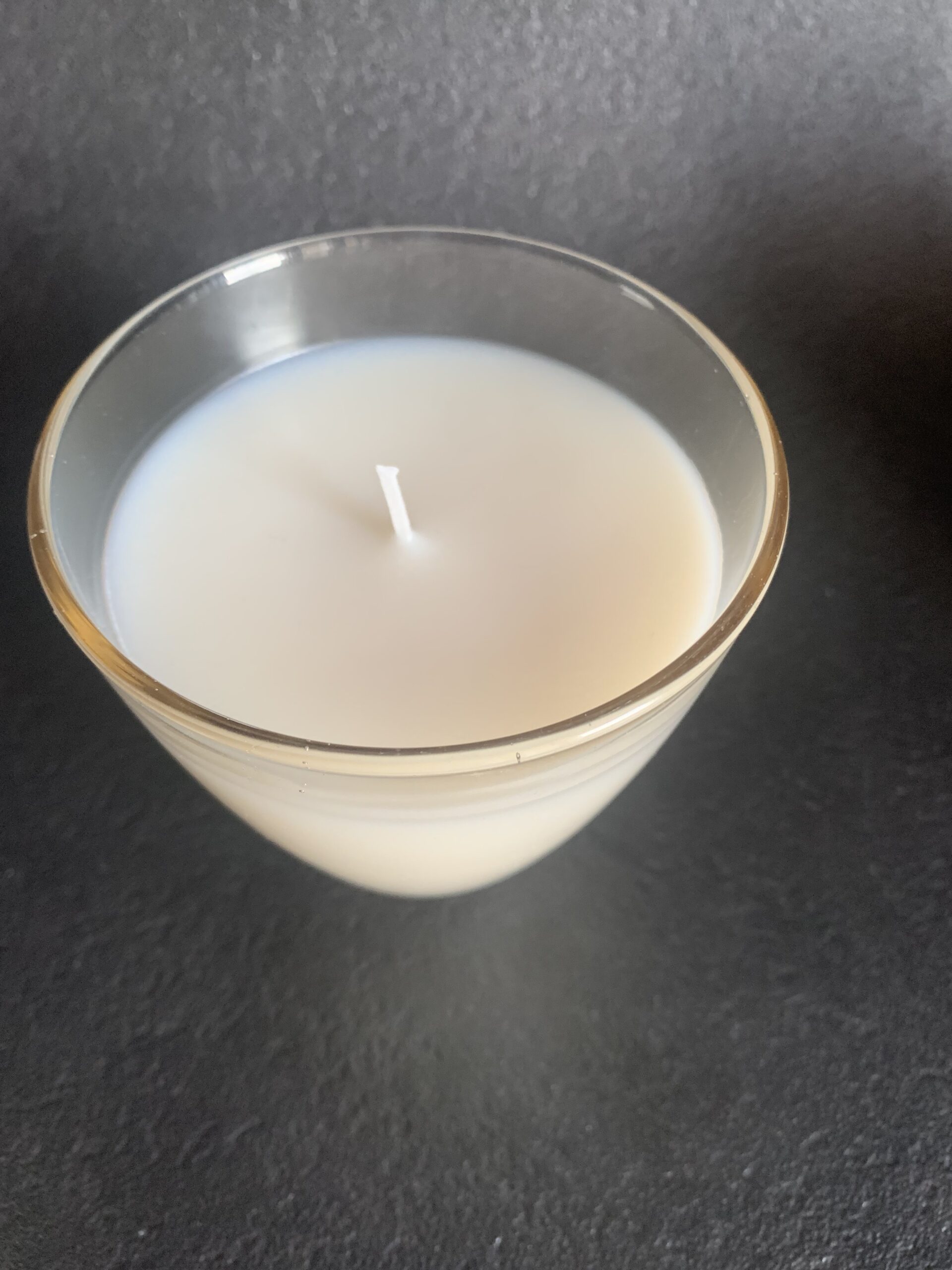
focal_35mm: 26
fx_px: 953
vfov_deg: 67.3
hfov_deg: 53.1
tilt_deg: -52.7
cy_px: 635
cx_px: 476
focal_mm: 4.25
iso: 200
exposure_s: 1/60
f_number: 1.8
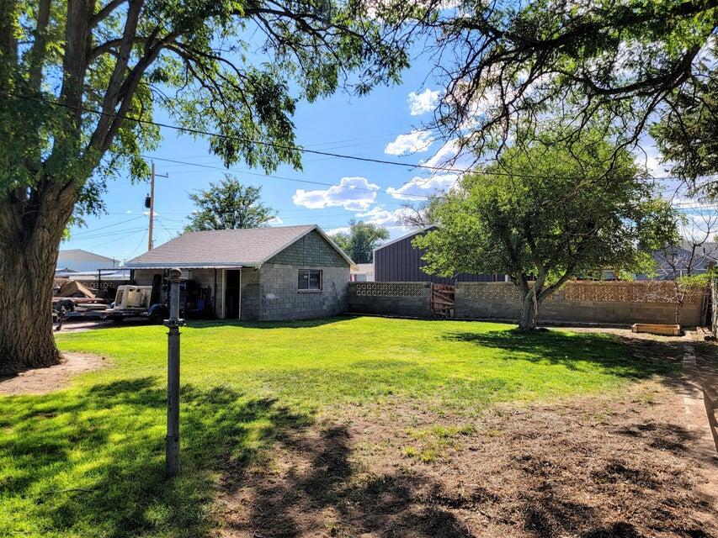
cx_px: 359
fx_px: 498
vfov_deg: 56.8
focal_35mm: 24
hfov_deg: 71.6
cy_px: 269
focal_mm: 6.7
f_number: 1.8
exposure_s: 1/848
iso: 16
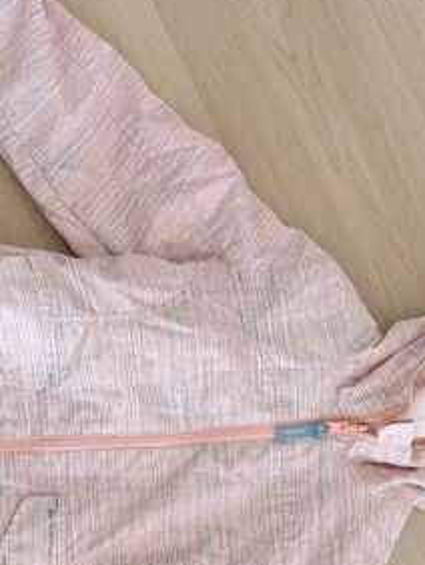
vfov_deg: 34.4
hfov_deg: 28.1
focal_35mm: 52
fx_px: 850
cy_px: 528
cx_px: 192
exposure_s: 1/100
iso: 320
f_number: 1.6
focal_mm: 6.14
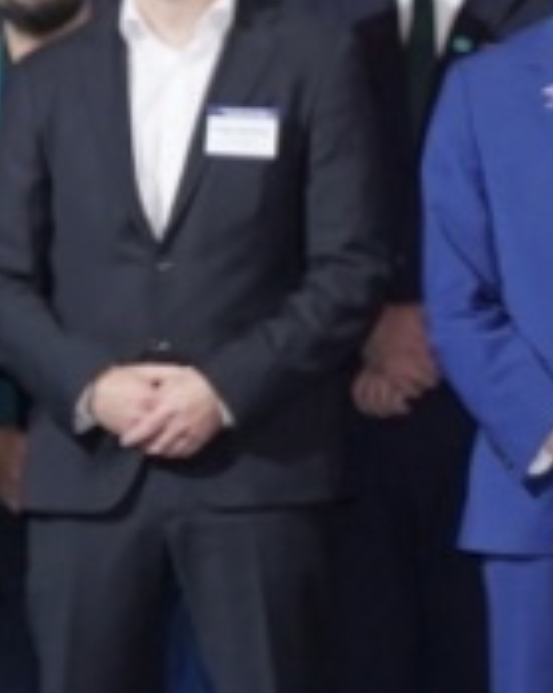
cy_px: 291
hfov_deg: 7.0
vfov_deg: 9.2
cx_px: 1295
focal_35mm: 209
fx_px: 4281
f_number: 2.8
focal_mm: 30.3
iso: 500
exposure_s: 1/250
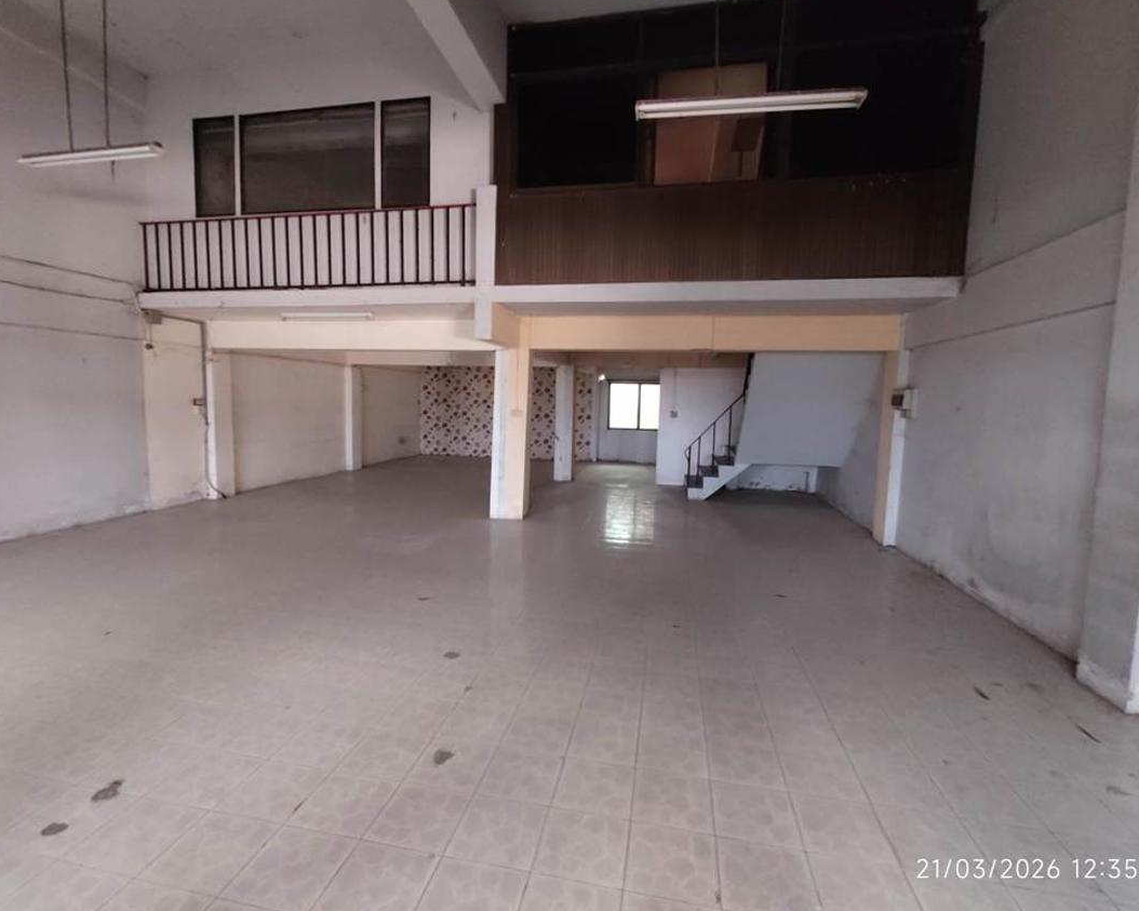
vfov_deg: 77.0
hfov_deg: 89.6
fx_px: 573
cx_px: 557
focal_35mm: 17
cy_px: 453
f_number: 2.2
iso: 637
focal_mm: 1.67
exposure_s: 1/20
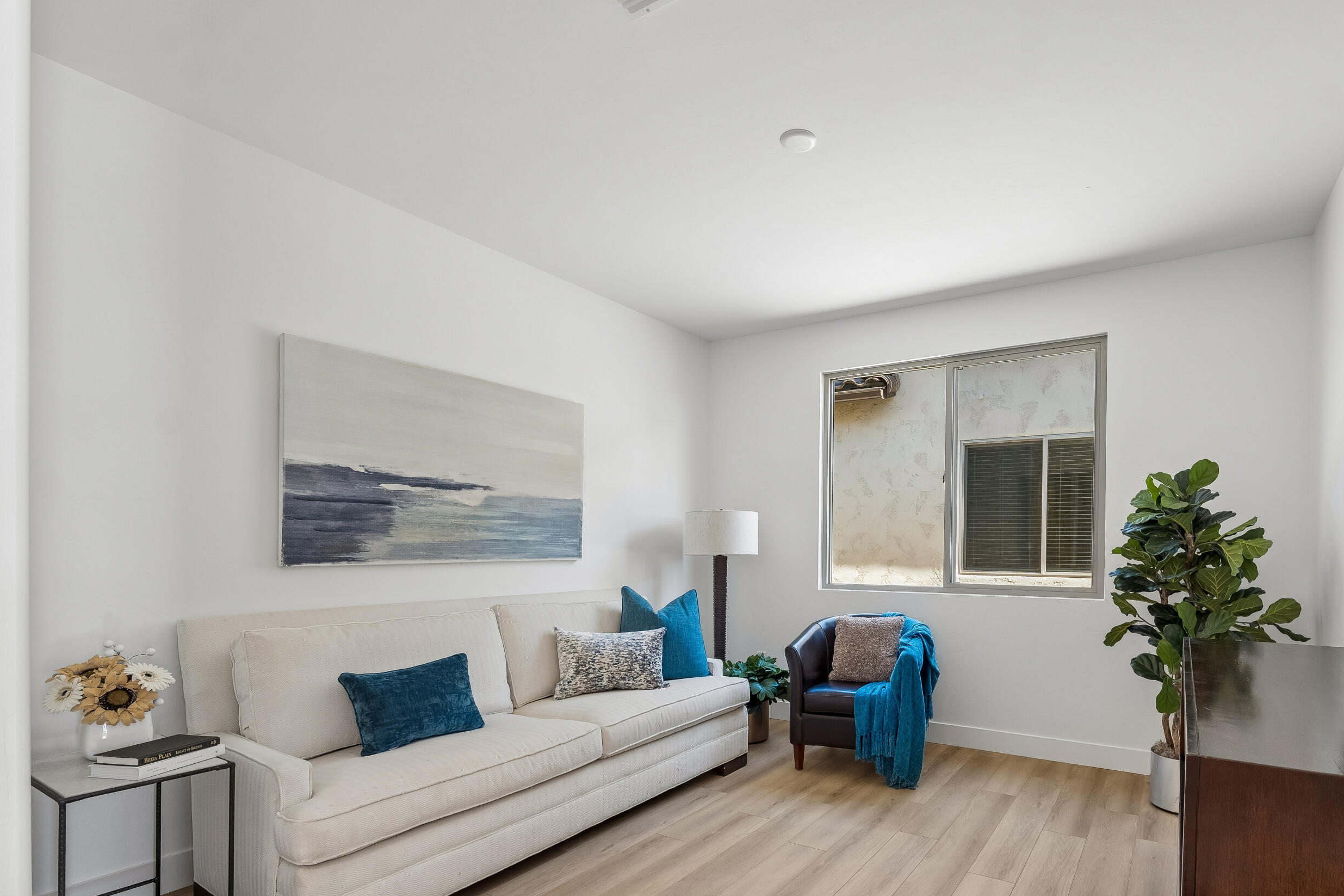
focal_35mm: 17
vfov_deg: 69.6
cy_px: 542
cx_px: 801
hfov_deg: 92.2
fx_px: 635
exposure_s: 1/30
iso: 400
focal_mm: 14
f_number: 8
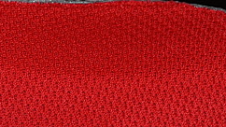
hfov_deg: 6.1
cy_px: 178
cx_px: -28
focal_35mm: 351
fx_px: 2103
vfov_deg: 3.4
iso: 160
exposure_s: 1/80
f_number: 7.1
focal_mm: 50
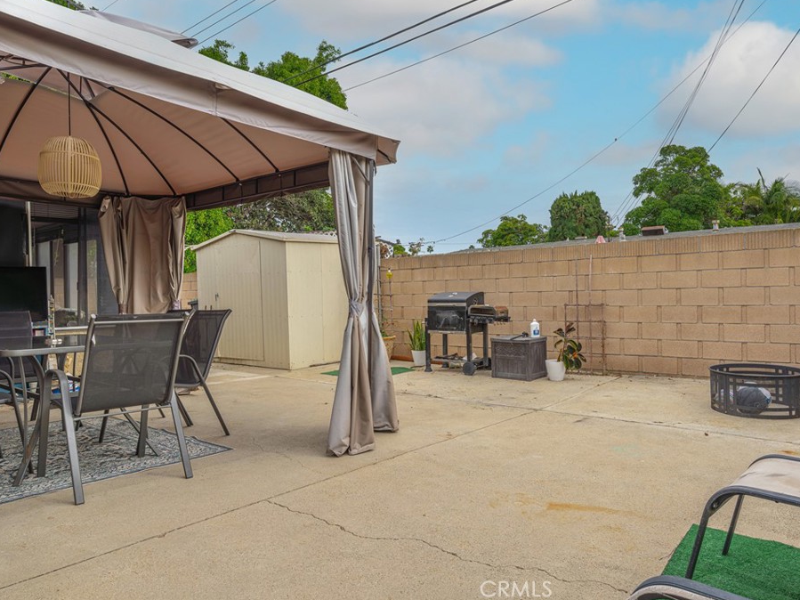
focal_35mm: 23
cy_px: 298
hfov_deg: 73.8
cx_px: 436
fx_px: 531
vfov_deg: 58.9
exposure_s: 1/200
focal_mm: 21
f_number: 8
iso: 100
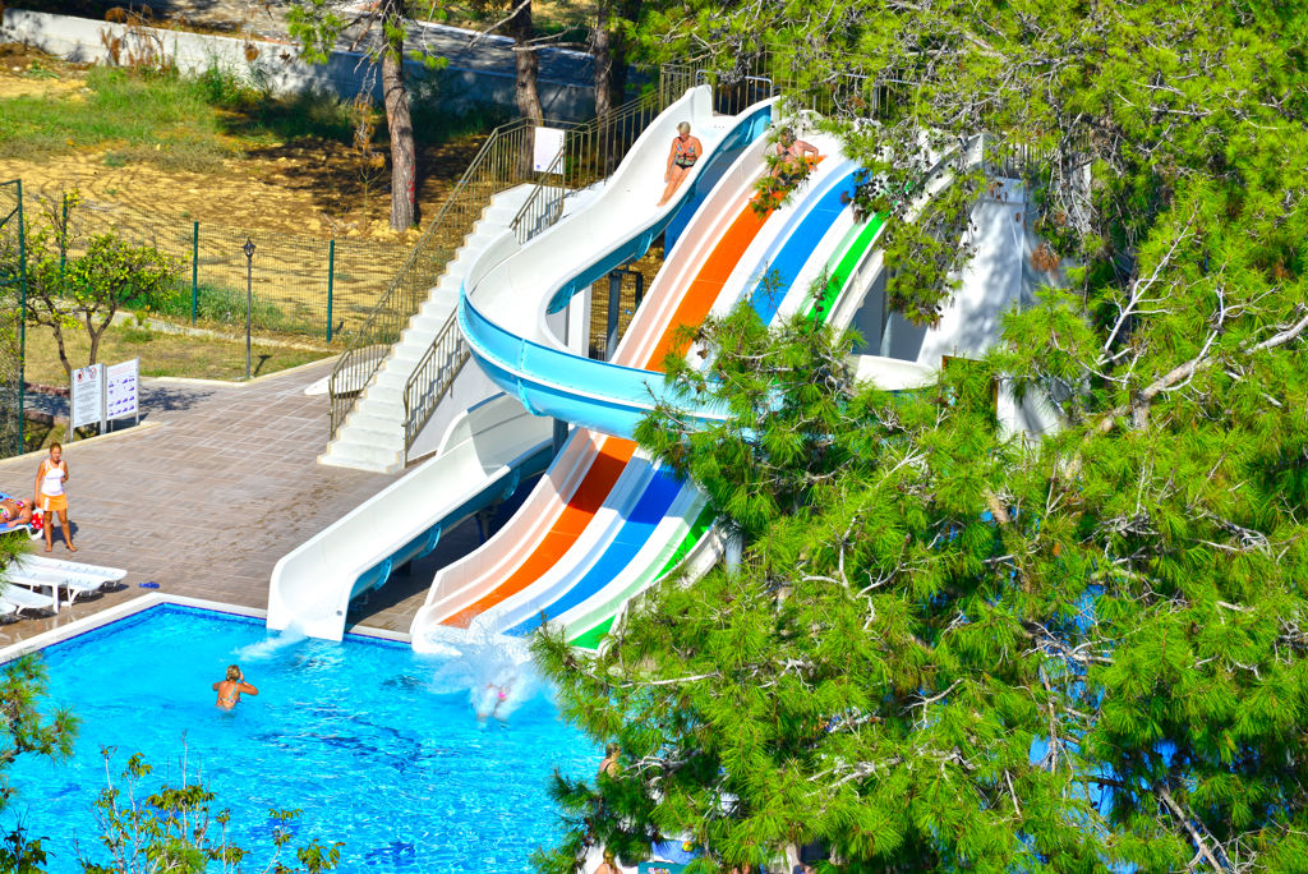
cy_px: 437
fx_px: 8725
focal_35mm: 240
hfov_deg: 8.6
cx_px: 654
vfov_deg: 5.7
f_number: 9
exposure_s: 1/640
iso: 100
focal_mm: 240
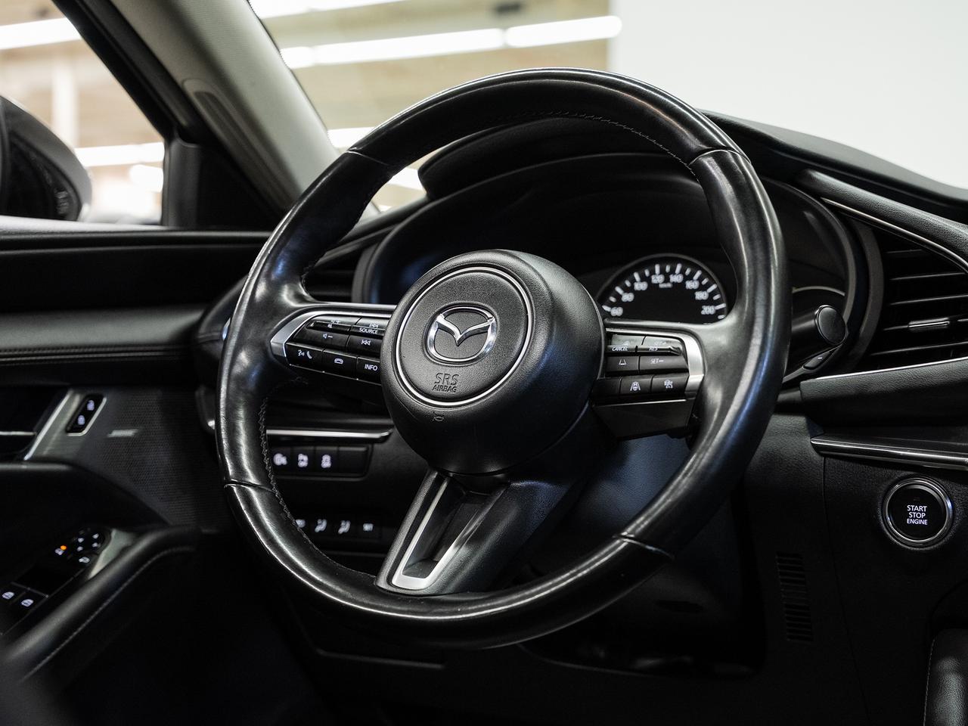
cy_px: 343
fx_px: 1479
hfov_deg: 36.2
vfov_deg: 27.6
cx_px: 463
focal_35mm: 53
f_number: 4
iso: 1000
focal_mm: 44
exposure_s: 1/40
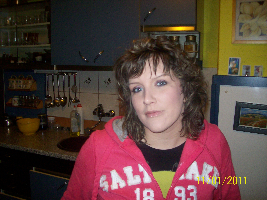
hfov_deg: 51.4
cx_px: 134
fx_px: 278
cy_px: 100
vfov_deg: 39.6
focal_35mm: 36
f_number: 2.7
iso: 200
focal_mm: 6
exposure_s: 1/64
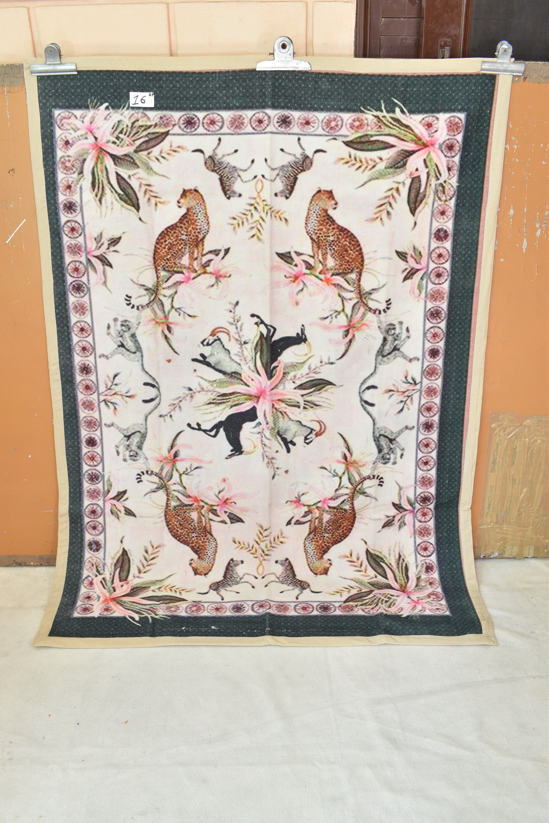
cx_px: 274
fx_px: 686
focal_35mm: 30
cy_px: 412
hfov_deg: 43.6
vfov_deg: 61.9
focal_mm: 20
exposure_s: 1/8
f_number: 8
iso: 100
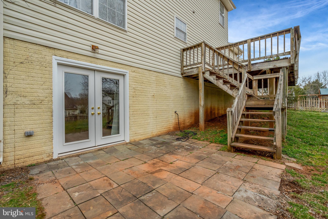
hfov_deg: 96.7
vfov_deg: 73.7
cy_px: 110
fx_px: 146
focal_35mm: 16
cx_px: 164
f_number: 8
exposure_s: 1/500
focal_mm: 16
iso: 1250
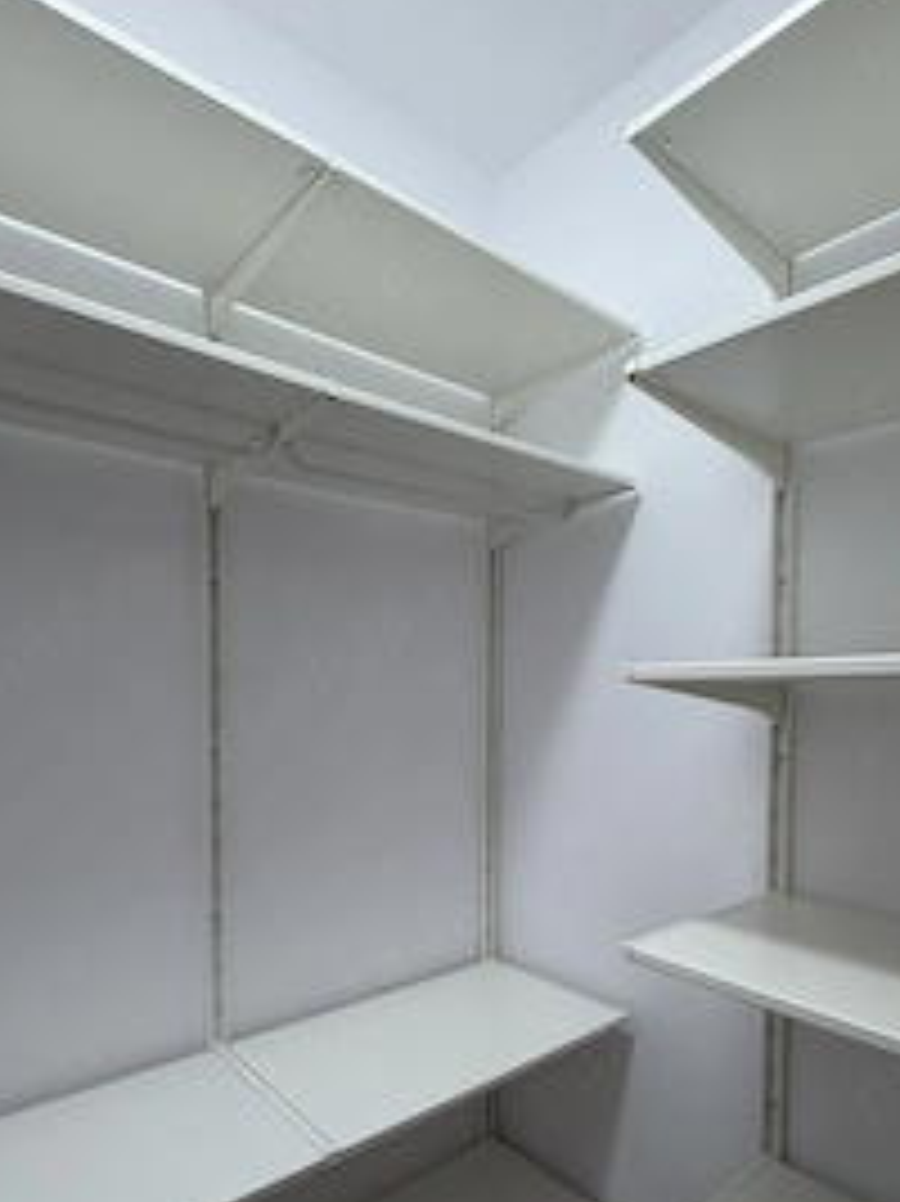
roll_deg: -0.3
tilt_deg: -2.8
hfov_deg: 63.3
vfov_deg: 78.0
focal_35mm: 21
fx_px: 729
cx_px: 482
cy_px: 729
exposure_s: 1/50
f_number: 2.2
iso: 200
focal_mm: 2.22
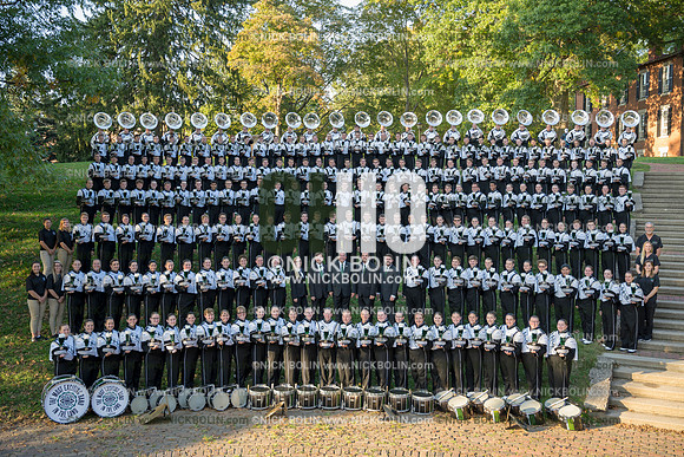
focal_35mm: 36
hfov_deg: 53.1
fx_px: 684
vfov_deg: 36.9
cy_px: 228
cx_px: 342
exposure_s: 1/100
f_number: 4
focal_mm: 36
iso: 125
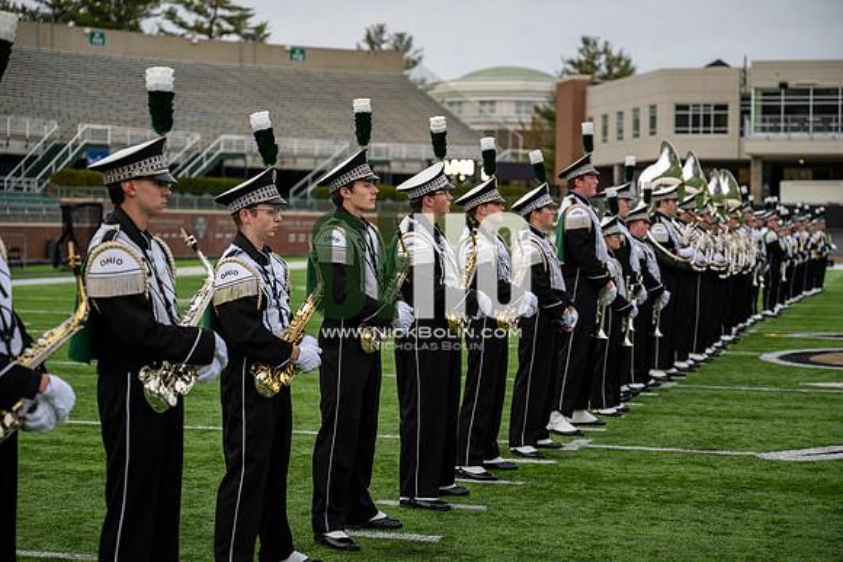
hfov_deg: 28.8
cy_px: 281
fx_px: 1639
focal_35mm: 70
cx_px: 422
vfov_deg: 19.5
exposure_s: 1/500
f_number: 2.8
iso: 125
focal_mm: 70
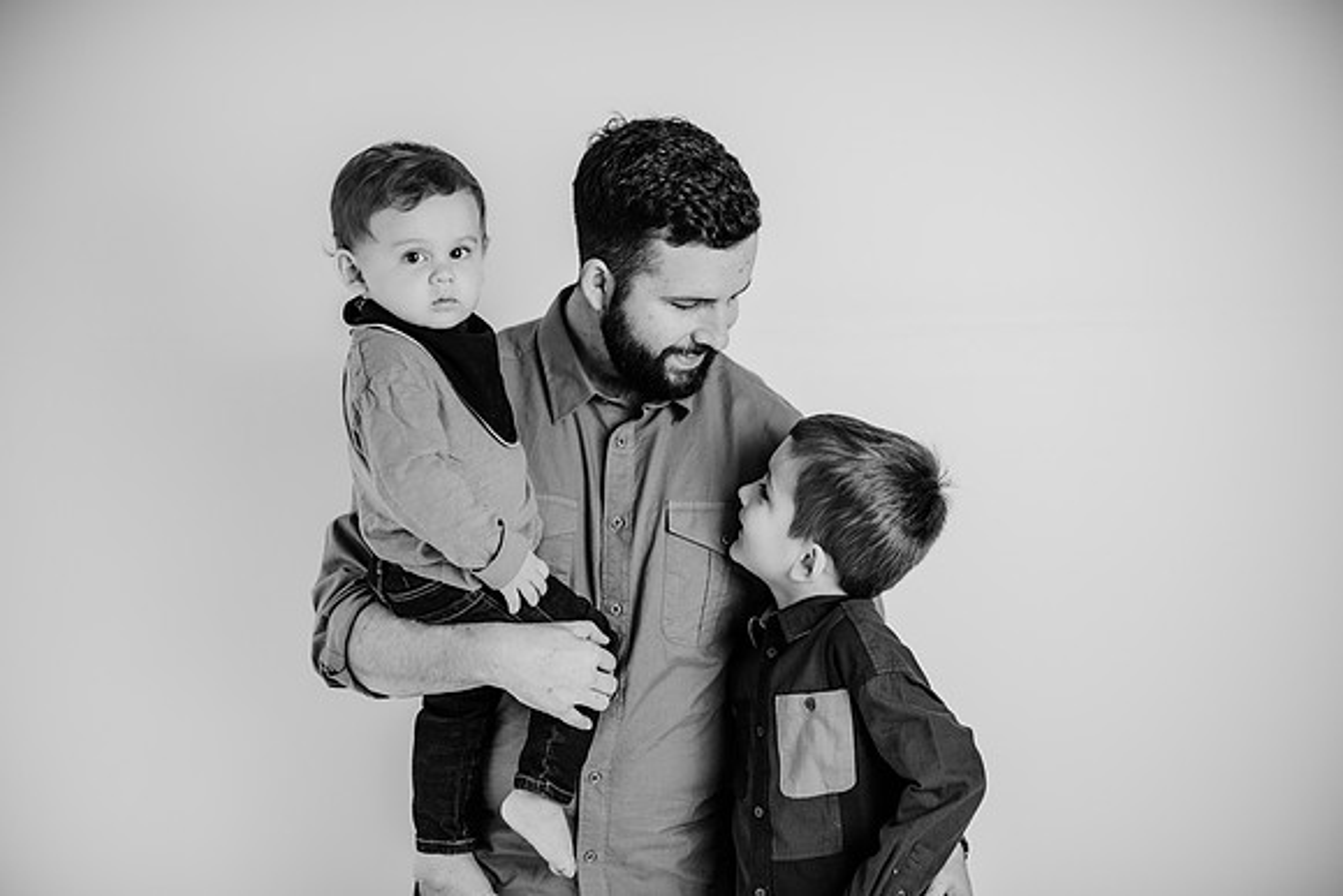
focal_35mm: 50
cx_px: 672
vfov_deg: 27.0
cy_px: 448
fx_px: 1866
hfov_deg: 39.6
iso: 100
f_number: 2
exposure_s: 1/160
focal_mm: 50
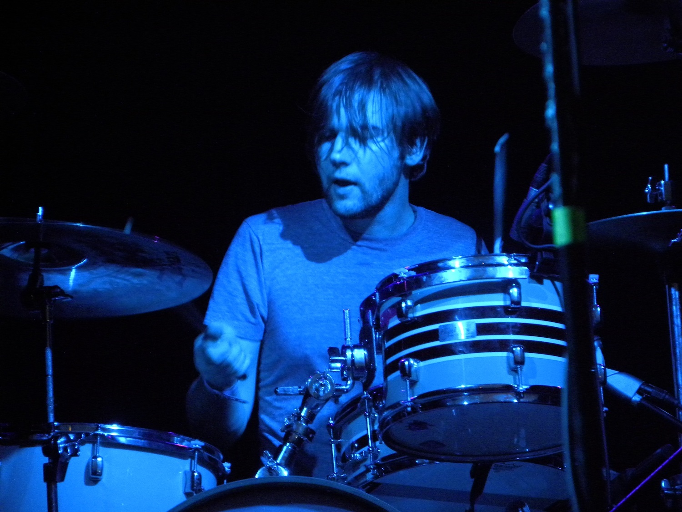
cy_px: 256
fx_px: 5733
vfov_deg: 5.1
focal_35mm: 291
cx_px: 341
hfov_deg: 6.8
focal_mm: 51.8
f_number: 4.5
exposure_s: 1/48.3
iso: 400
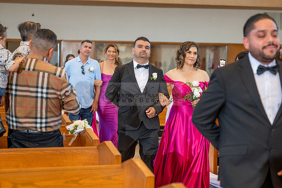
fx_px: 703
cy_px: 92
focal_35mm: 90
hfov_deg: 22.7
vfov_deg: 15.2
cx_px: 144
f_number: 3.2
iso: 1000
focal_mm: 70
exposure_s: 1/200
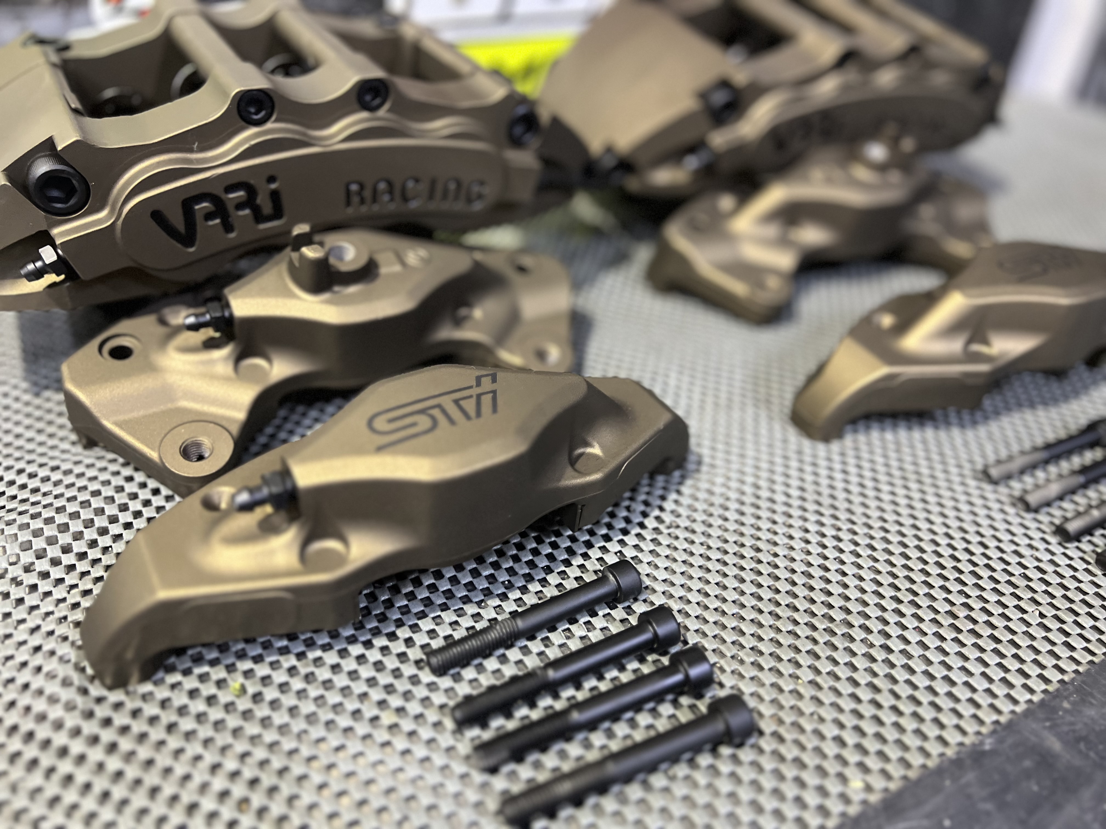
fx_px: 831
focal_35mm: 26
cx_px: 553
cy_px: 414
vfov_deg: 53.1
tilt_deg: -36.3
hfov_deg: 67.3
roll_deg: -3.7
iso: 400
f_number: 1.5
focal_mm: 5.7
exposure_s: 1/50
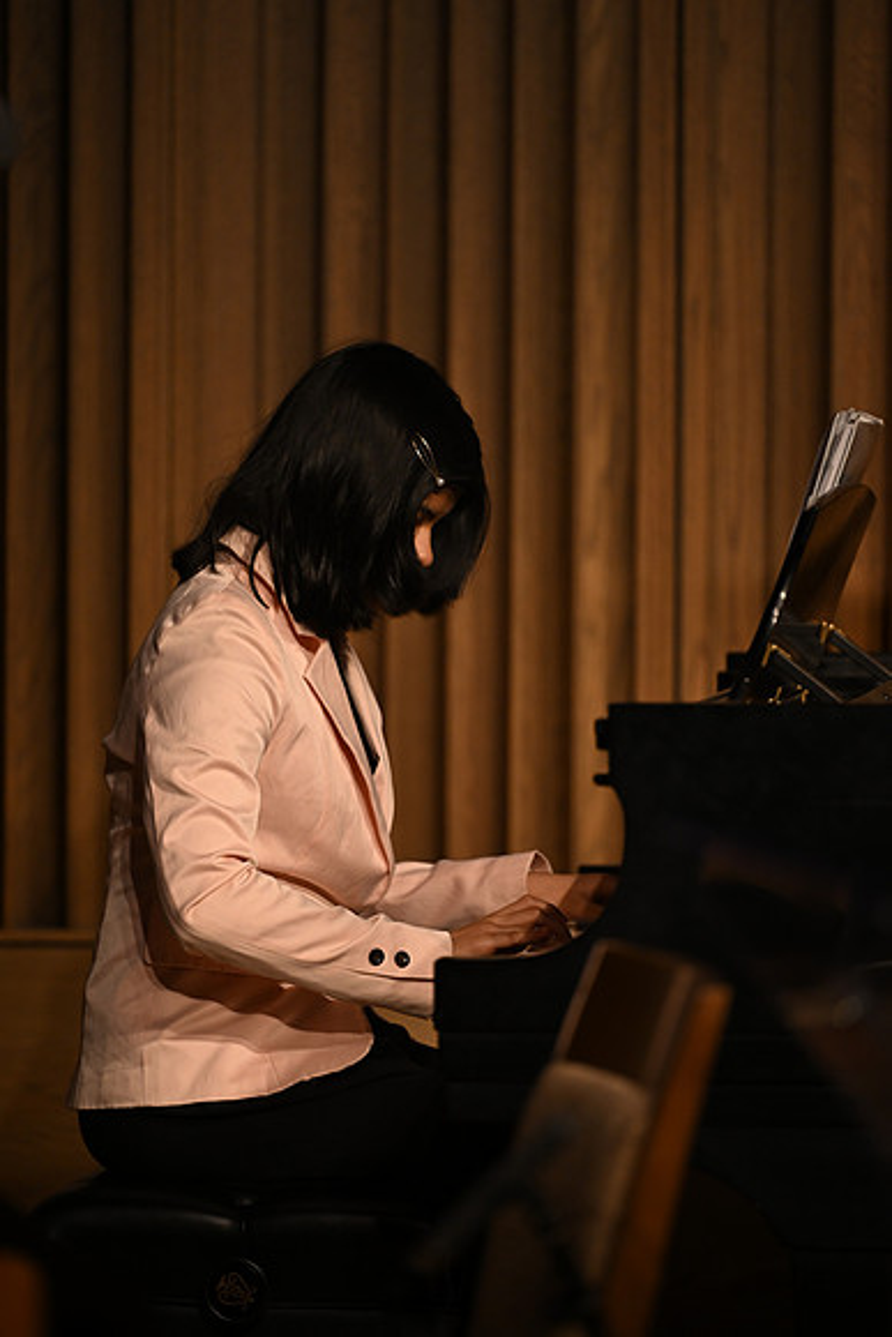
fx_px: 7428
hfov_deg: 6.9
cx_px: 446
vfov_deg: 10.3
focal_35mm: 200
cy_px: 668
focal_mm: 200
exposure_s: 1/400
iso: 1600
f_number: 2.8
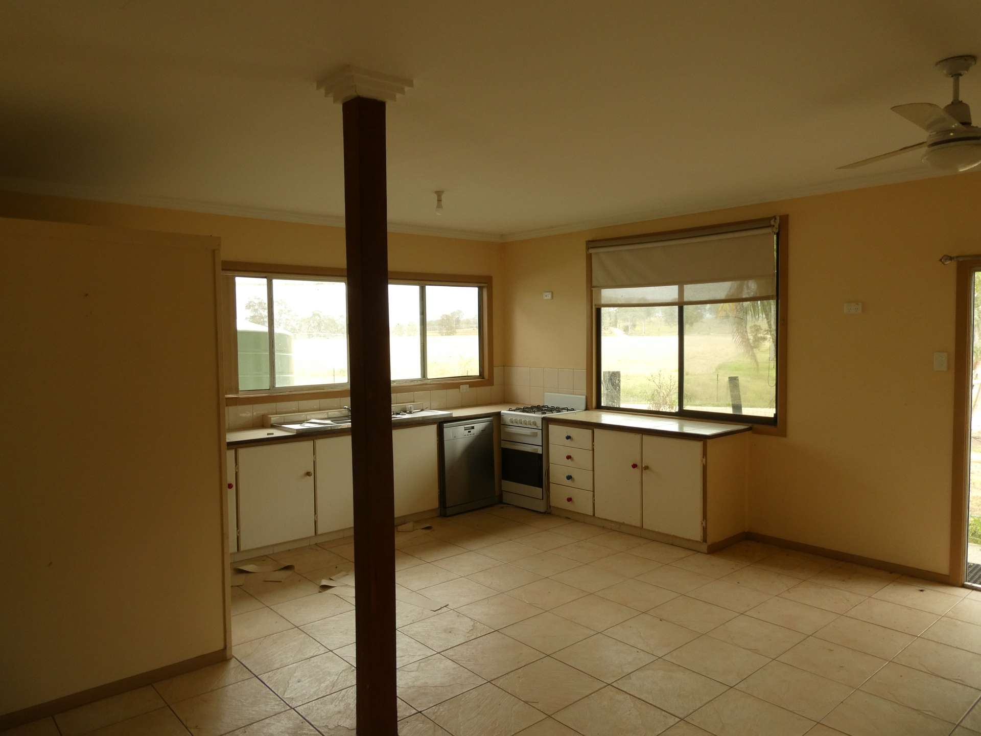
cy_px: 368
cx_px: 490
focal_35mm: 24
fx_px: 680
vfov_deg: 56.8
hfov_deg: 71.6
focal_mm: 4.3
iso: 125
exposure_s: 1/60
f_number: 3.5
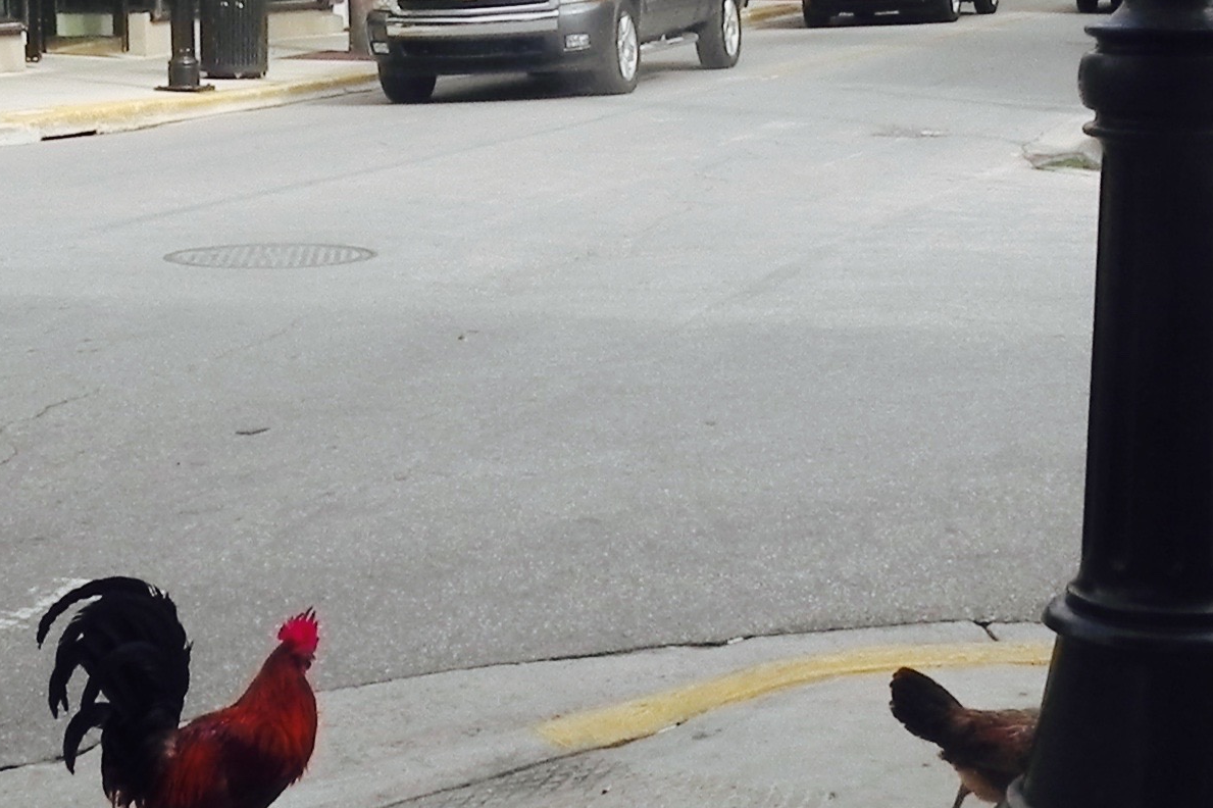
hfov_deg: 24.4
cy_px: 261
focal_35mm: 83
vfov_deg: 16.4
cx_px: 501
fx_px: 2796
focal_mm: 4.6
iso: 160
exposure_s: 1/264
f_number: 6.3
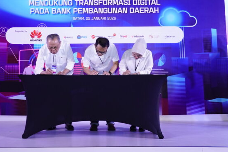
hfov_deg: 42.7
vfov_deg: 29.0
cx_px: 99
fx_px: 291
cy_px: 47
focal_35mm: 46
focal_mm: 32
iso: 1250
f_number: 4.5
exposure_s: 1/160
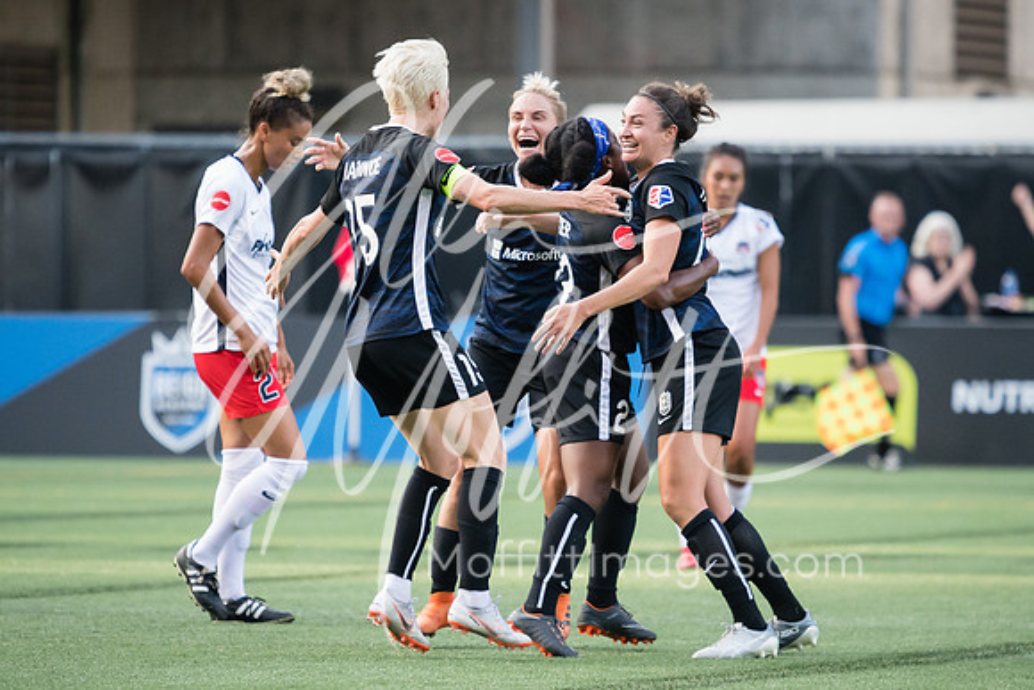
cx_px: 554
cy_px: 356
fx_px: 11533
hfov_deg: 5.1
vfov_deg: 3.4
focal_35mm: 401
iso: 2800
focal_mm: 200
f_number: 2.8
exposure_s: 1/2500
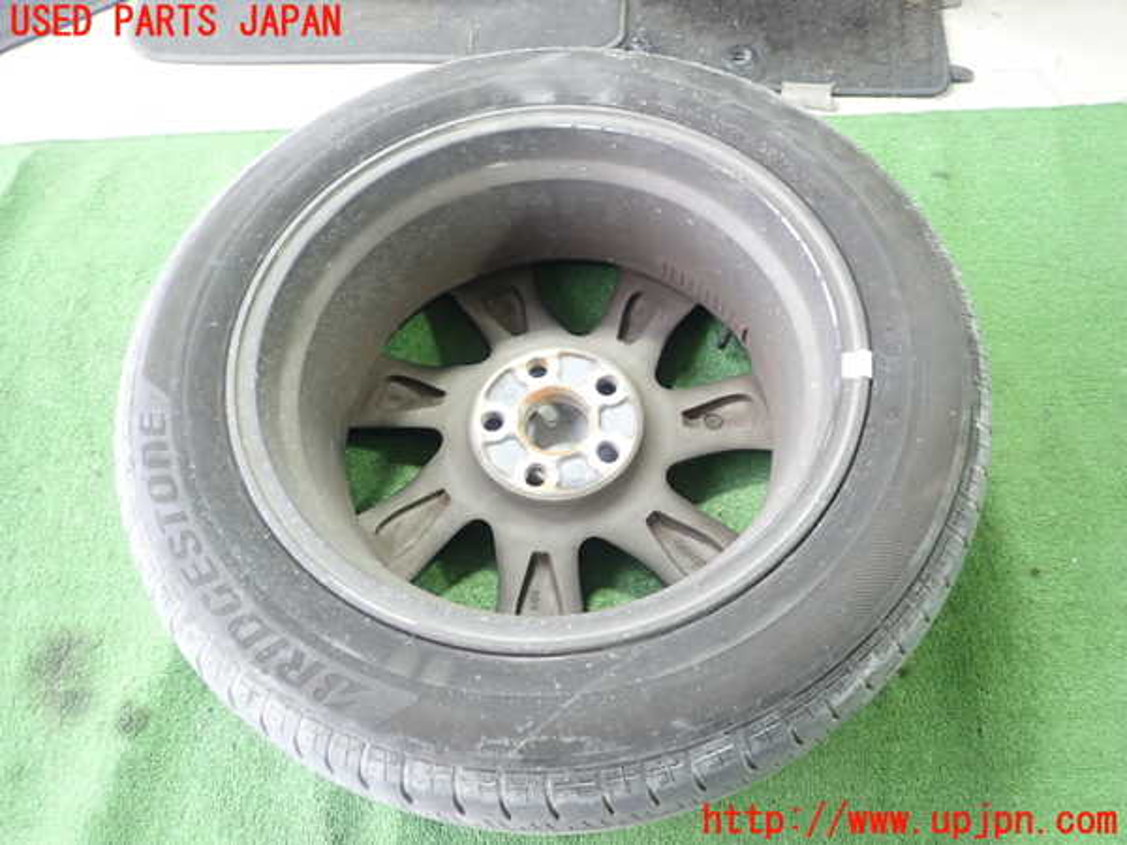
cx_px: 564
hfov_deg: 69.4
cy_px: 422
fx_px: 814
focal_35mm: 25
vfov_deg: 54.9
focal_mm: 4.5
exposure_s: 1/30
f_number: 2
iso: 250
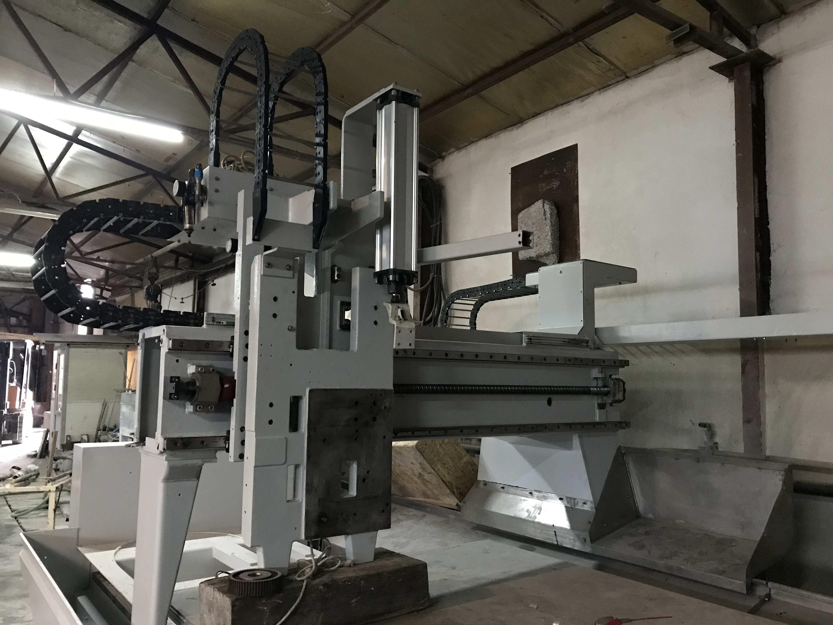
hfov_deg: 63.4
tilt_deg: +4.8
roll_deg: -0.6
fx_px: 674
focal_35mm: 28
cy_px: 312
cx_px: 416
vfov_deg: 49.7
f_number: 1.8
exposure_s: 1/5
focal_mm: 3.99
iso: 100
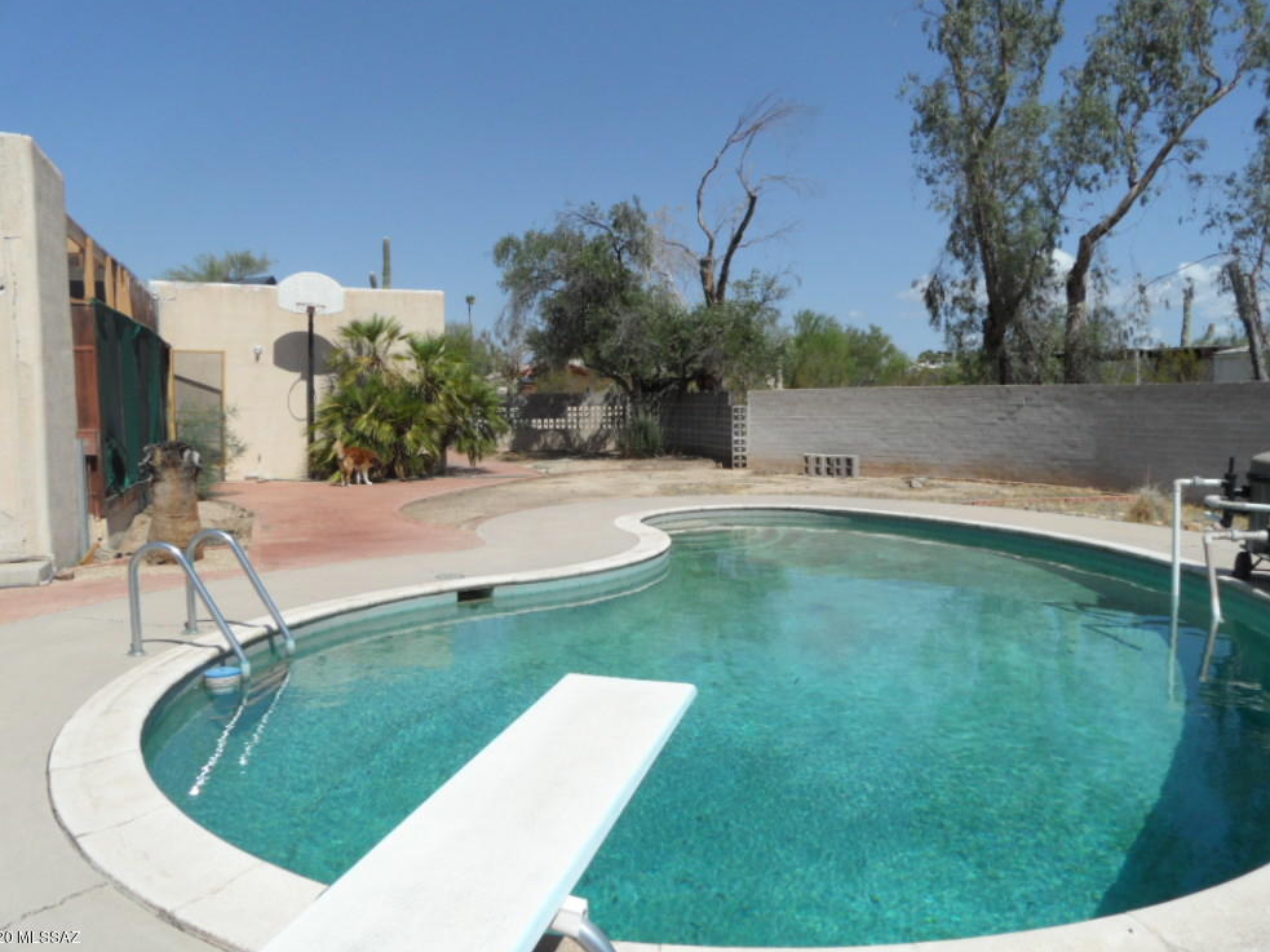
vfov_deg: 54.9
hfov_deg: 69.4
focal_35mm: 25
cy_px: 478
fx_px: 917
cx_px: 620
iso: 80
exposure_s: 1/750
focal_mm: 3.9
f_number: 4.6
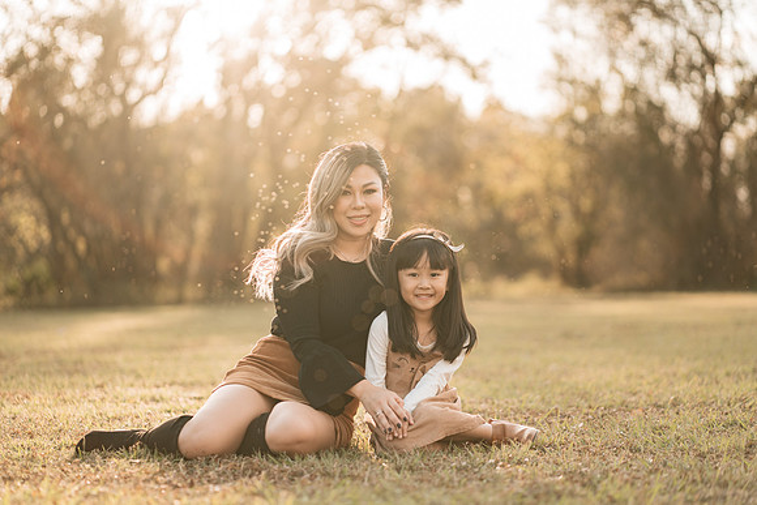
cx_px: 378
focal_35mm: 85
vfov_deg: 16.1
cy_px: 252
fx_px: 1788
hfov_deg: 23.9
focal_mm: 85
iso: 100
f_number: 2
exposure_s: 1/640
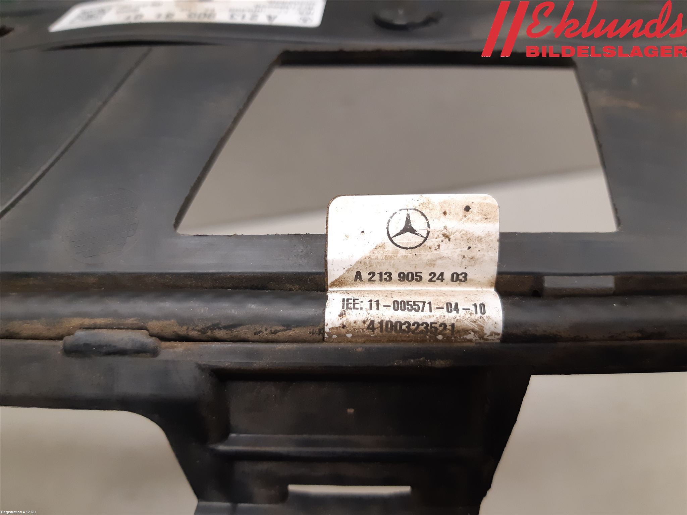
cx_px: 344
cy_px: 258
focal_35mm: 26
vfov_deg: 53.1
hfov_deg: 67.3
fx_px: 516
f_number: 1.7
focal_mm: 3.93
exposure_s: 1/50
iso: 160
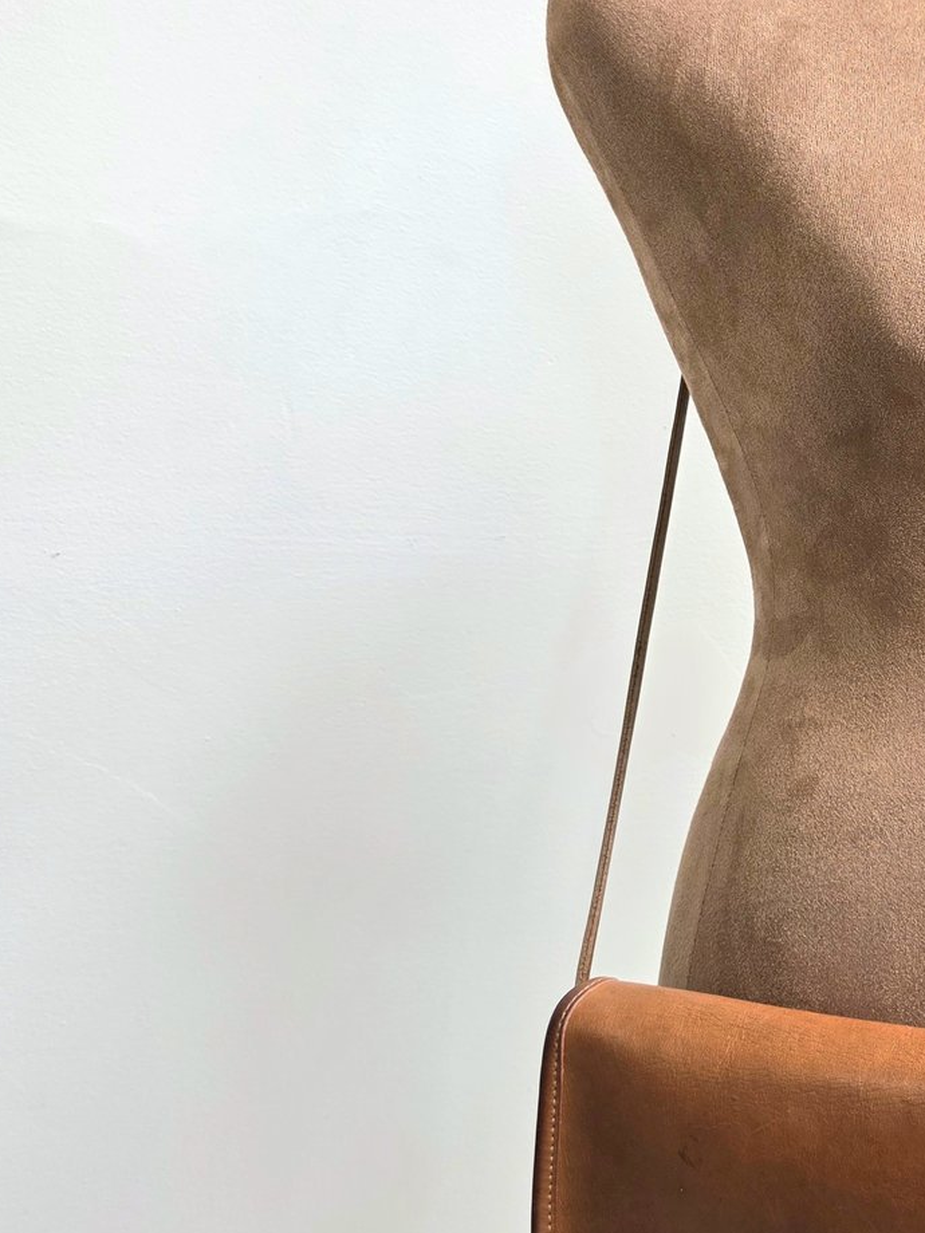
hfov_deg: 28.3
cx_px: 934
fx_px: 1710
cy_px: 599
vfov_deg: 39.7
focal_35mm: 48
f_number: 1.7
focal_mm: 6.3
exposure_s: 1/120
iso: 64
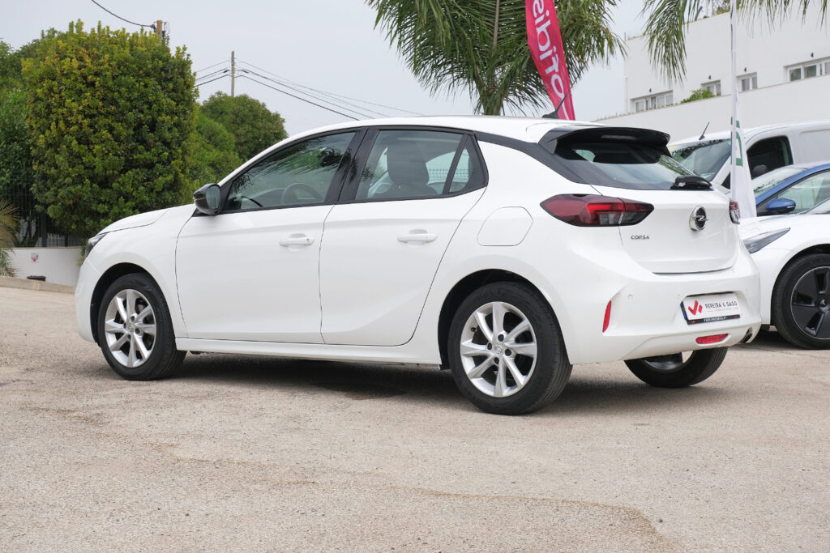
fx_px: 1568
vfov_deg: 20.0
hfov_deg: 29.7
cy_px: 276
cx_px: 415
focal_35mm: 68
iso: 160
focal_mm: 45
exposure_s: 1/250
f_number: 7.1
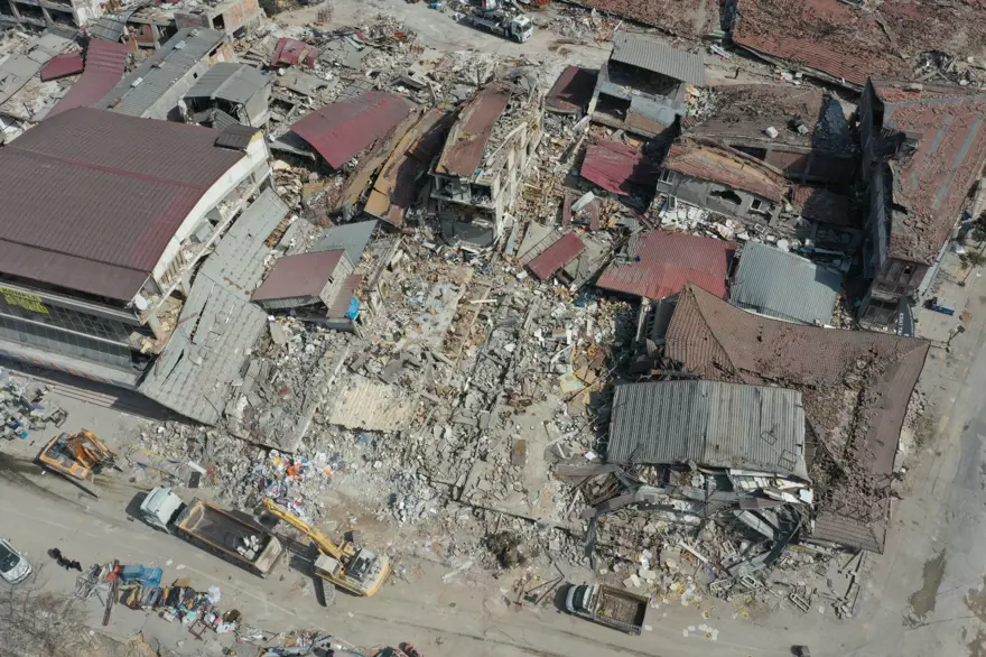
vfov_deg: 46.4
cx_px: 493
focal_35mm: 28
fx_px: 767
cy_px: 328
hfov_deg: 65.5
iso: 100
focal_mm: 10.26
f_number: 9
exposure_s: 1/320
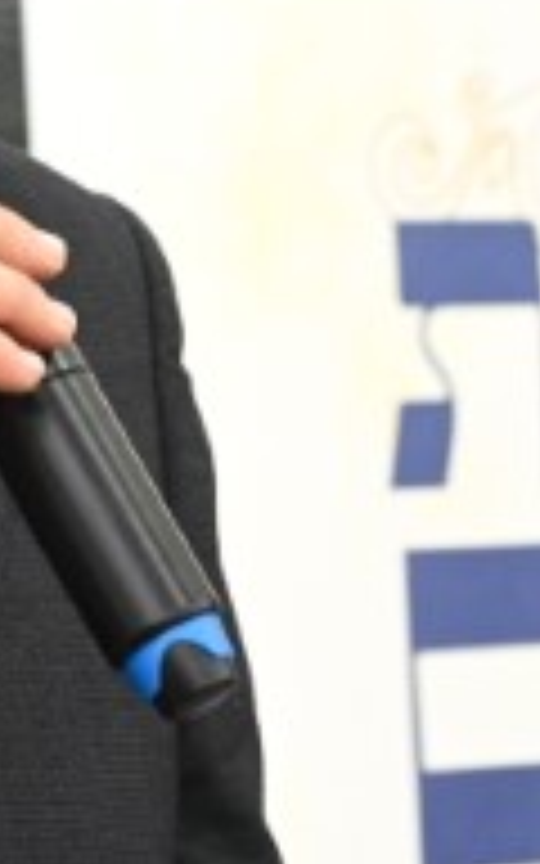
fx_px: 7488
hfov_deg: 4.1
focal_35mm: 318
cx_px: 184
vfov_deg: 6.6
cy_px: -20
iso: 3200
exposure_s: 1/160
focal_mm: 75
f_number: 4.5
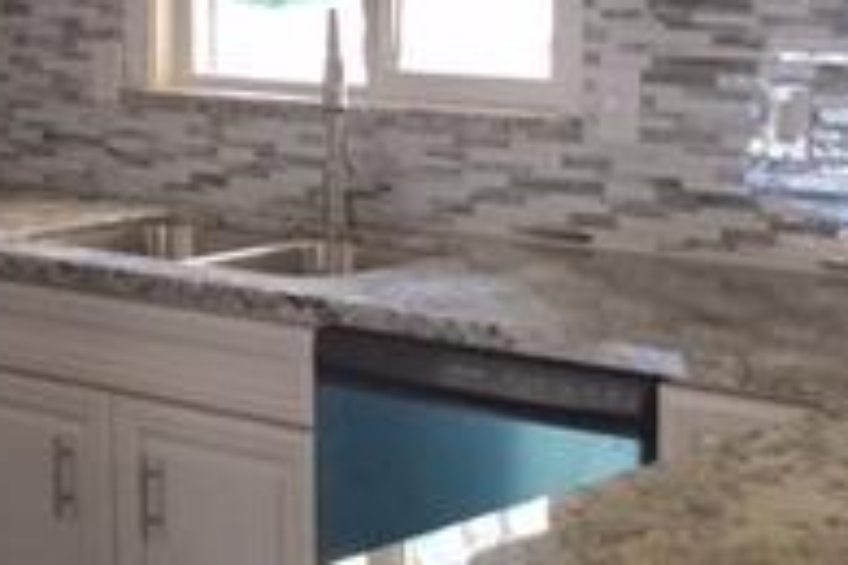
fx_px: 2332
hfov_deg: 20.6
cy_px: 183
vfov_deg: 13.8
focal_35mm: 99
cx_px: 357
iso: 125
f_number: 2.2
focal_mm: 4.15
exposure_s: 1/30
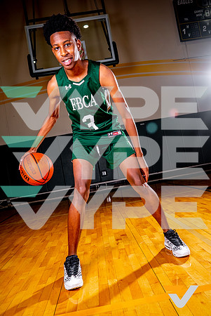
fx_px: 246
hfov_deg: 46.5
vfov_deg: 65.4
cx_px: 106
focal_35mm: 28
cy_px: 158
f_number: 8
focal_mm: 28
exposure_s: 1/125
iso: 100
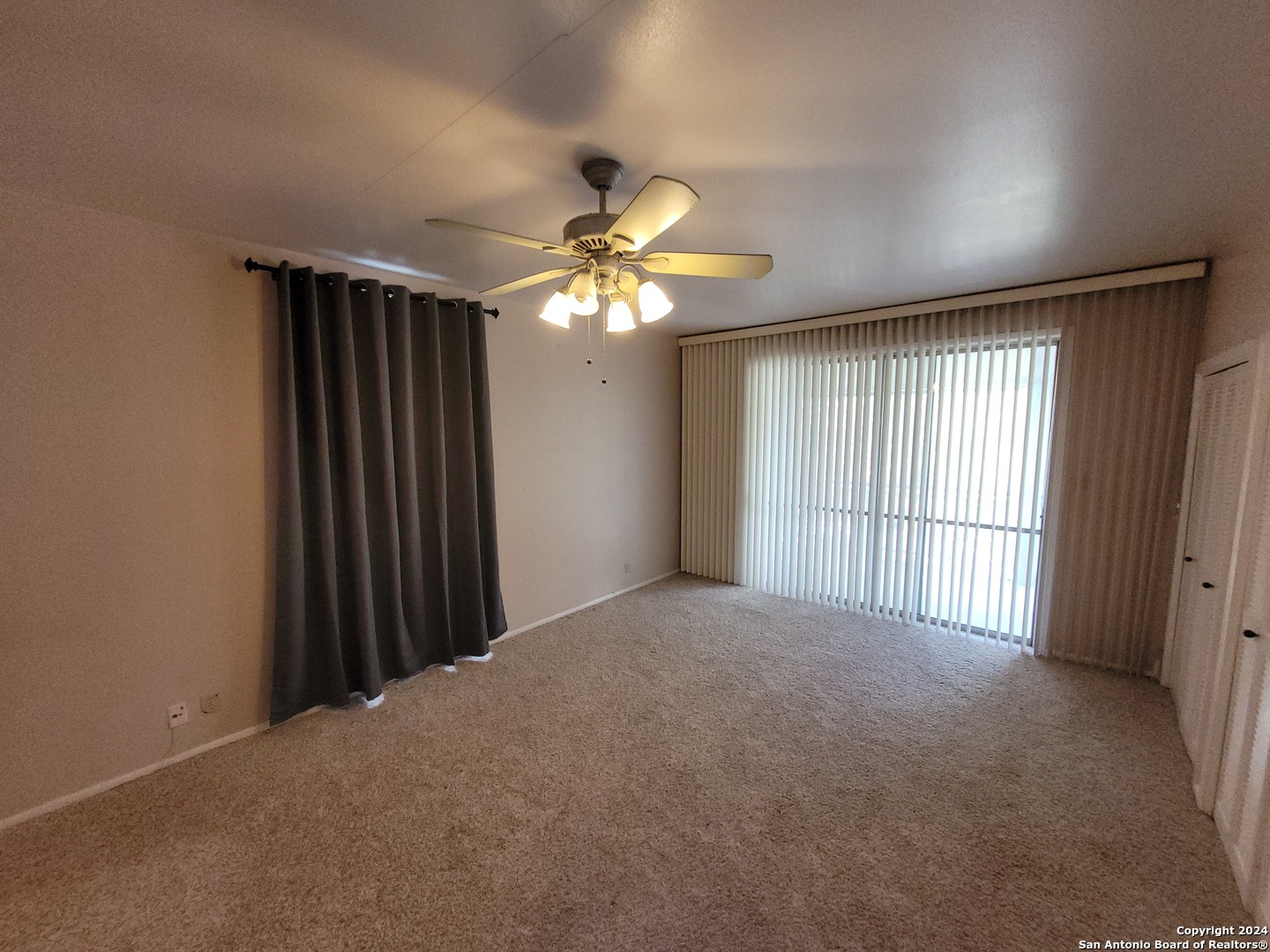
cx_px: 635
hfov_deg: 106.2
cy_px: 476
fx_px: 477
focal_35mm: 13
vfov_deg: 89.9
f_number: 2.2
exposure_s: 1/60
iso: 200
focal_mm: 1.74
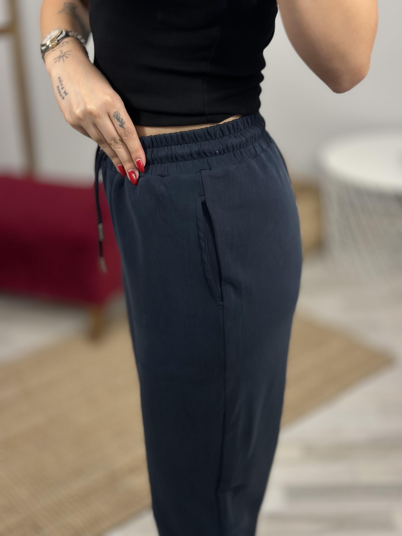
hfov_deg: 30.3
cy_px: 268
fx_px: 743
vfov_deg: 39.7
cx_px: 201
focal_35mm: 48
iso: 160
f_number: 1.78
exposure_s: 1/100
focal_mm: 6.86
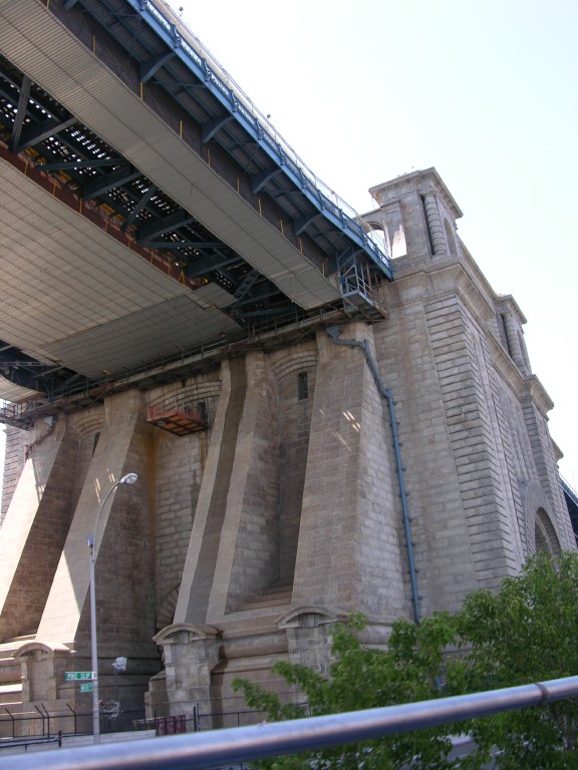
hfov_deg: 40.7
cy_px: 385
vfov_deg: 52.6
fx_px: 779
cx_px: 289
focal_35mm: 35
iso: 50
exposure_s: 1/102
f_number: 4
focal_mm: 8.9
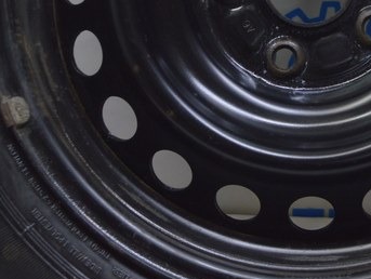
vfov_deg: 13.5
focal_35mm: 107
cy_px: -30
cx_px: 276
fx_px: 1153
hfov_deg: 18.2
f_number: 5.6
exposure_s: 1/20
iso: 400
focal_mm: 25
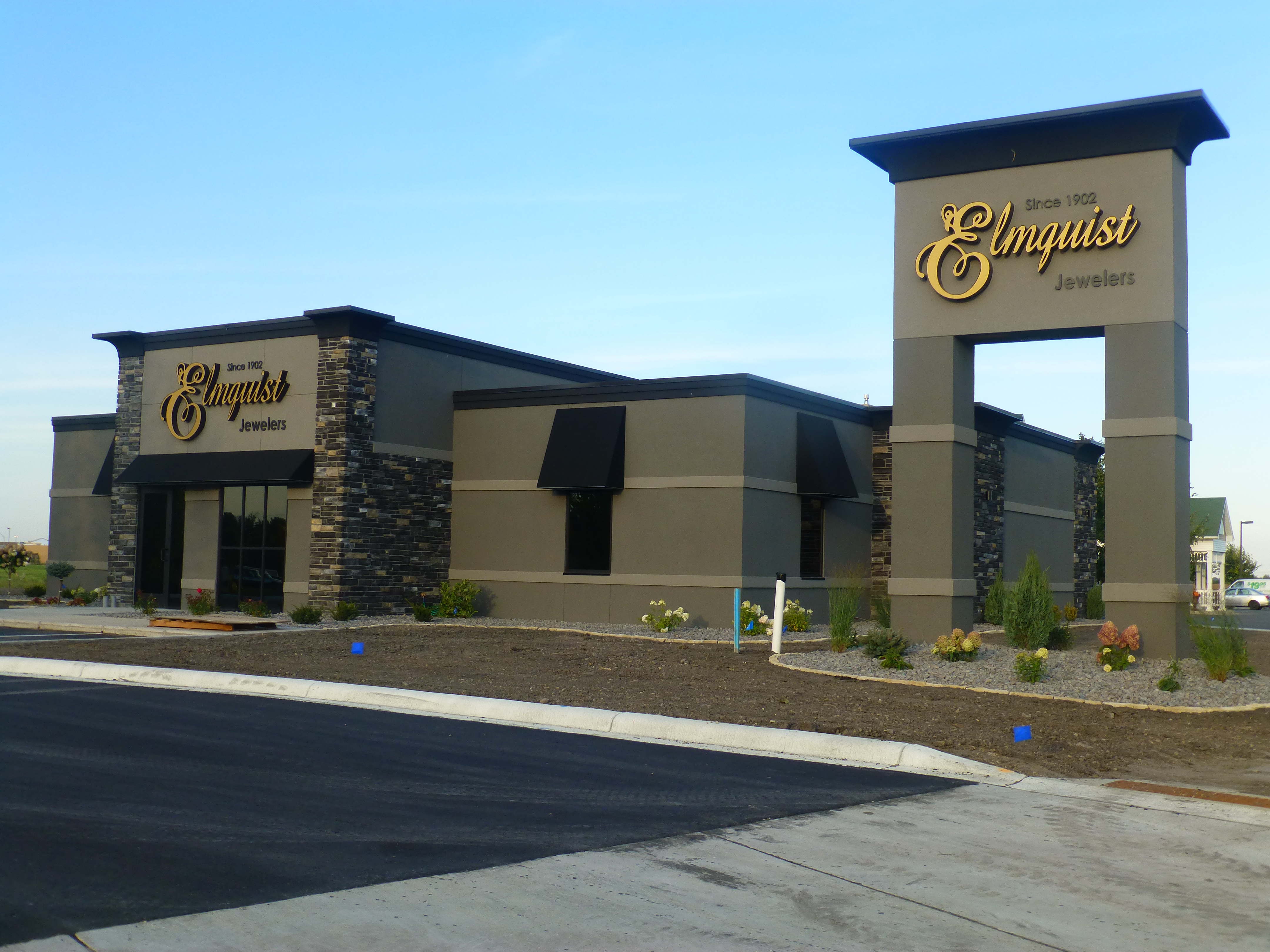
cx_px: 635
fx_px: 1431
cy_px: 476
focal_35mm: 39
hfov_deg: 47.9
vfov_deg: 36.8
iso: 100
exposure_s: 1/250
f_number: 3.9
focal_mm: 6.9
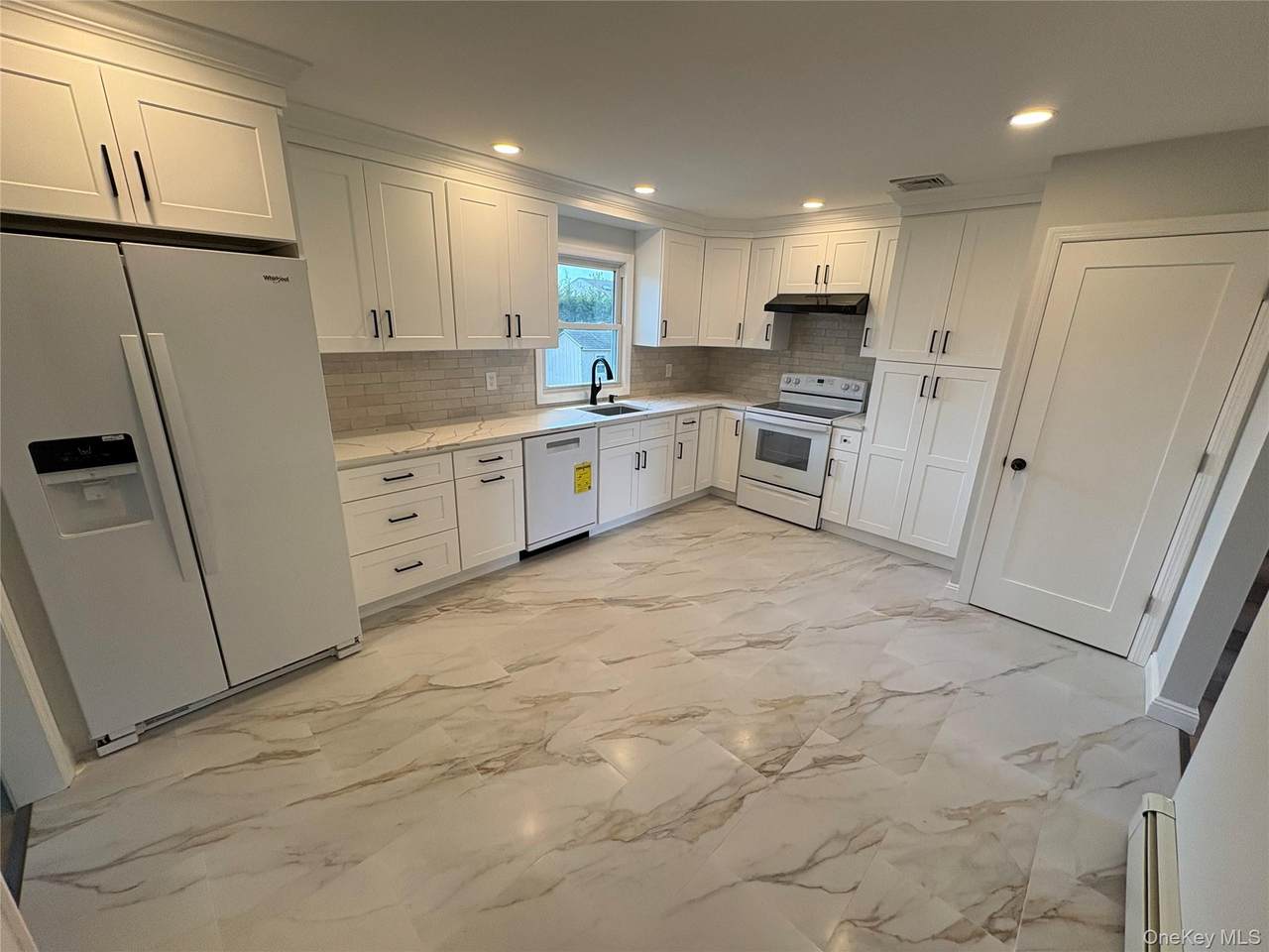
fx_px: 513
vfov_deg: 85.7
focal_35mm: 14
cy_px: 476
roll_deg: -2.1
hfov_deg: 102.1
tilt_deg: -16.2
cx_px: 634
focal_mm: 2.22
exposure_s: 1/120
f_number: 2.2
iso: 100
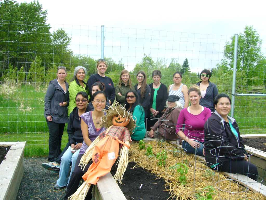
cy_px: 100
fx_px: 269
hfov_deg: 52.6
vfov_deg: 40.7
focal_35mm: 35
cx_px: 133
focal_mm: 5.8
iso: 200
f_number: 5.6
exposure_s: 1/200
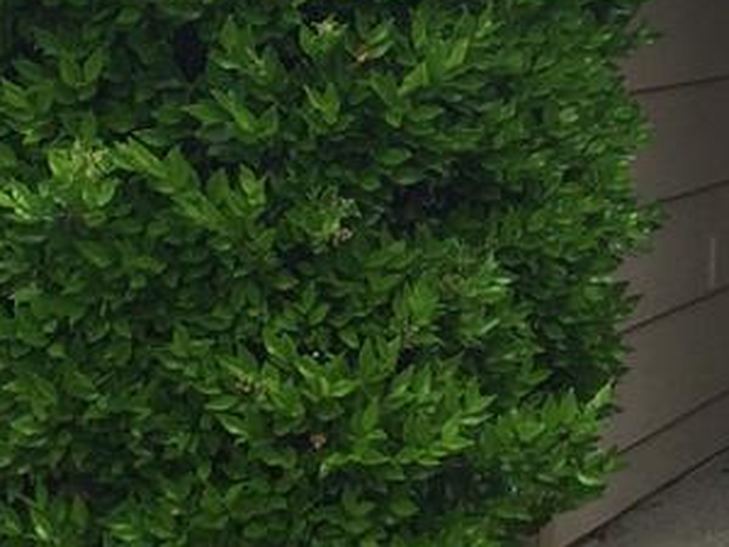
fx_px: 3054
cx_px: 865
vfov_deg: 10.1
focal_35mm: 145
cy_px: -29
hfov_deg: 13.3
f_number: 2.2
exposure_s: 1/373
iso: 32
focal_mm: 4.15
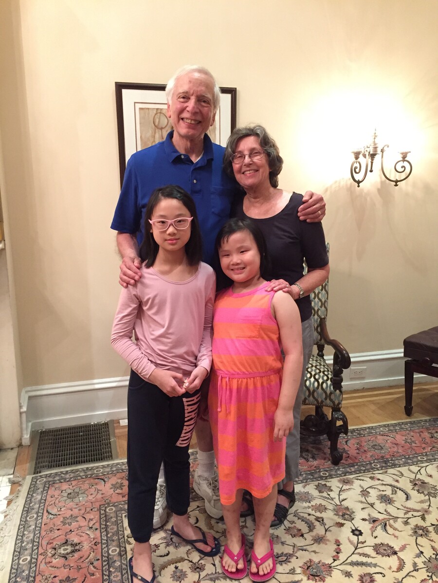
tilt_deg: -12.0
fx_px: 489
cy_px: 292
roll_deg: +0.1
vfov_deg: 61.7
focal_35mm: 29
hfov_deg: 48.2
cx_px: 219
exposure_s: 1/15
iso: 250
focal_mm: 4.15
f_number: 2.2
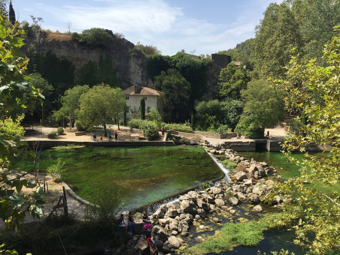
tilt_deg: -7.3
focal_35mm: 29
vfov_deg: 48.2
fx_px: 285
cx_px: 170
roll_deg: -0.6
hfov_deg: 61.7
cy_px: 128
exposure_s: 1/1236
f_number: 2.2
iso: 32
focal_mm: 4.15
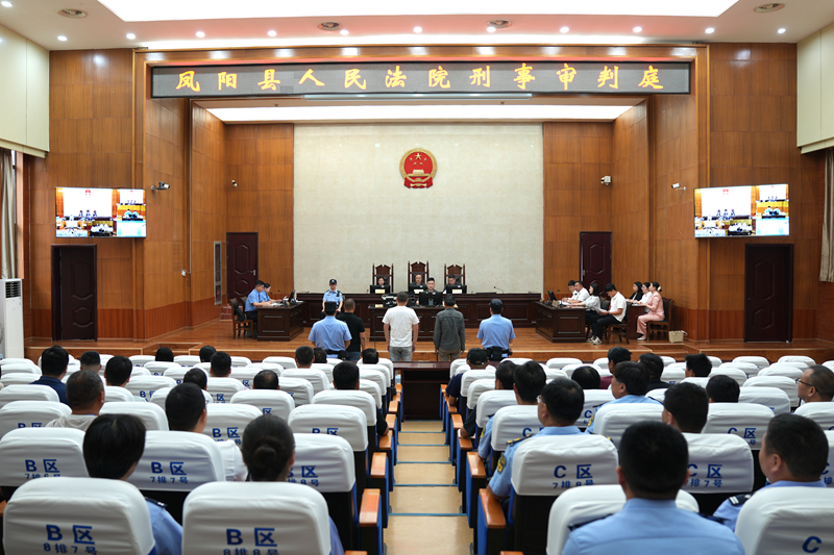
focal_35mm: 24
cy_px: 278
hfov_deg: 73.8
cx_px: 417
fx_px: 556
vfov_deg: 53.1
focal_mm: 24
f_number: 2.8
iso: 160
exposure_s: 1/30
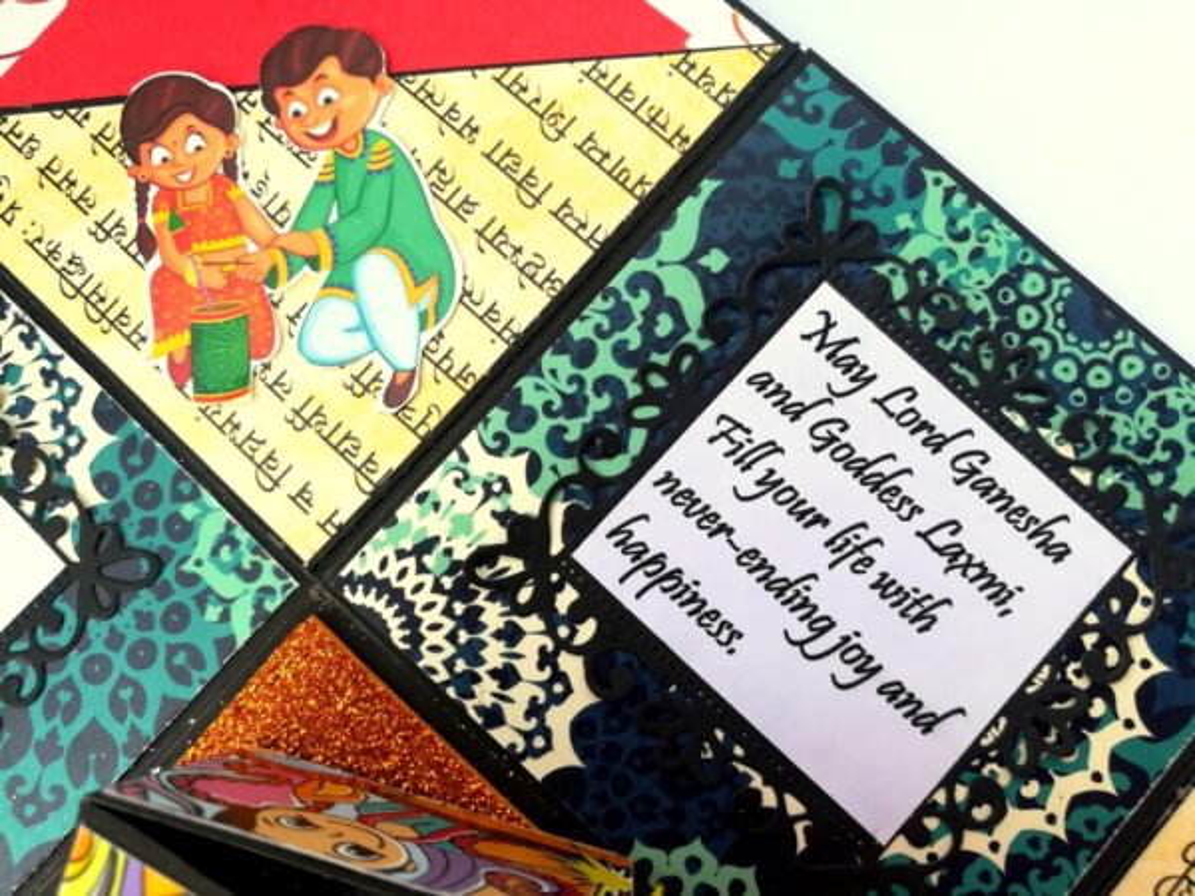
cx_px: 598
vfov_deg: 53.1
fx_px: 898
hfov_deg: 67.3
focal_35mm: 26
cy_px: 448
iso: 50
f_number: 2.2
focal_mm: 3.83
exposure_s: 1/142
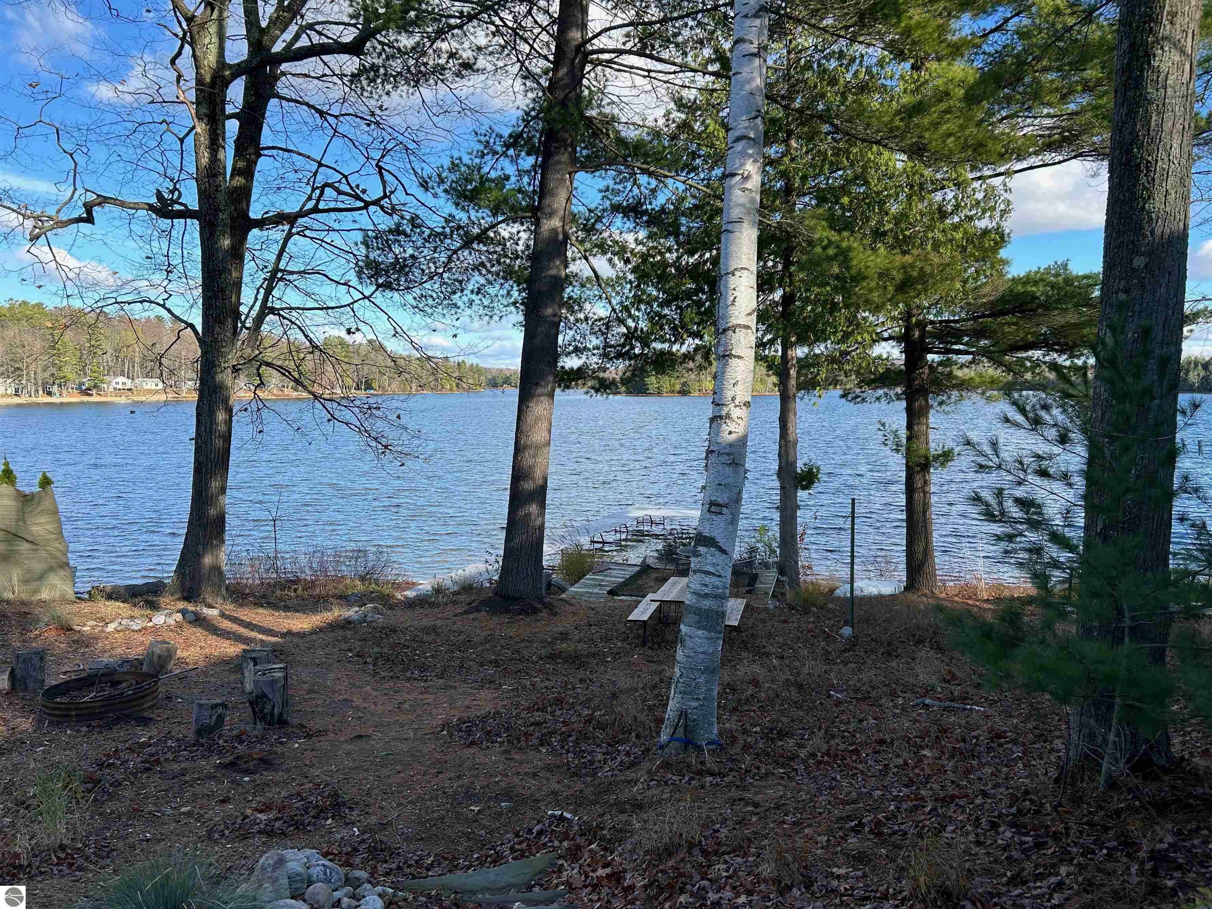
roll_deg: +0.6
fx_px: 910
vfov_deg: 53.1
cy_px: 454
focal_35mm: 26
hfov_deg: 67.3
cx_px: 606
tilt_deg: -3.5
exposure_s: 1/1779
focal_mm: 5.7
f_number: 1.5
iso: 50
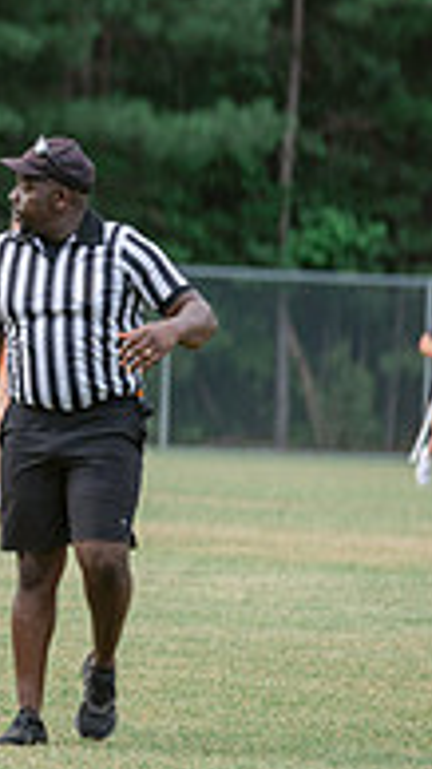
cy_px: 331
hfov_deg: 2.2
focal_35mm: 547
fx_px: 11149
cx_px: -702
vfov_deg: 3.9
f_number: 3.2
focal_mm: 175
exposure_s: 1/640
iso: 250
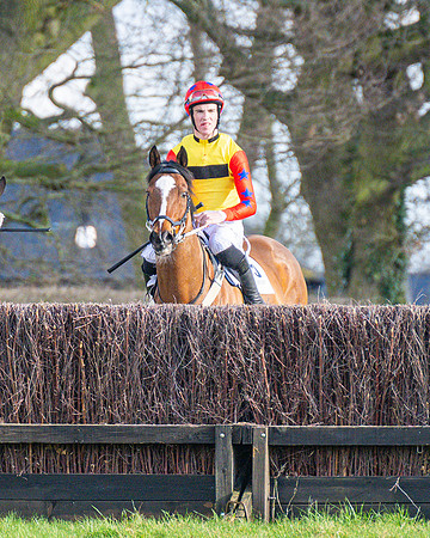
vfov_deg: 1.9
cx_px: 245
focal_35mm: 1018
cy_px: 301
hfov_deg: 1.5
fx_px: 16191
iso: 800
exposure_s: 1/1600
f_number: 4
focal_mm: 280
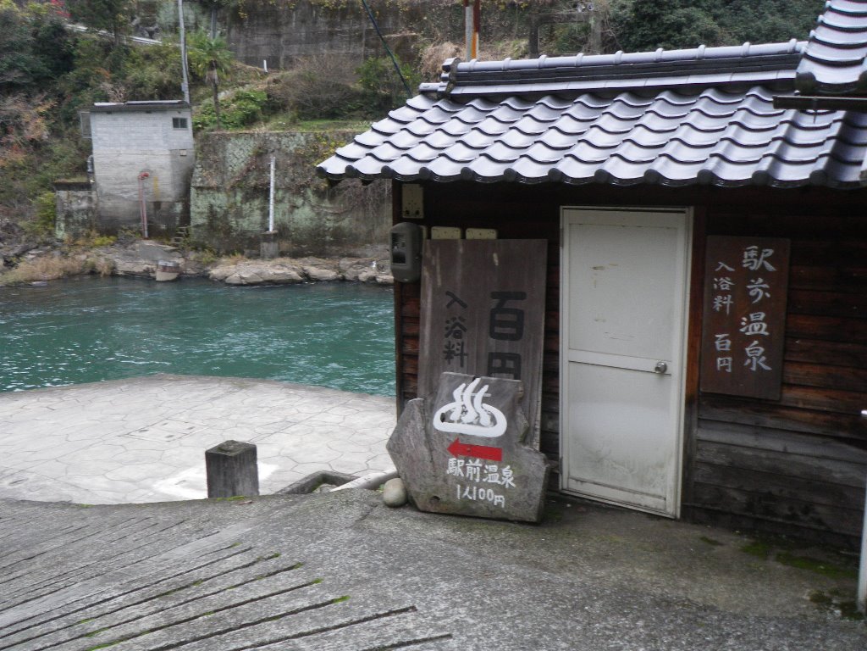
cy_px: 326
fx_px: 877
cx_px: 434
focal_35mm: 35
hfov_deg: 52.6
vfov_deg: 40.7
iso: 125
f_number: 3.8
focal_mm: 6.2
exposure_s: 1/60
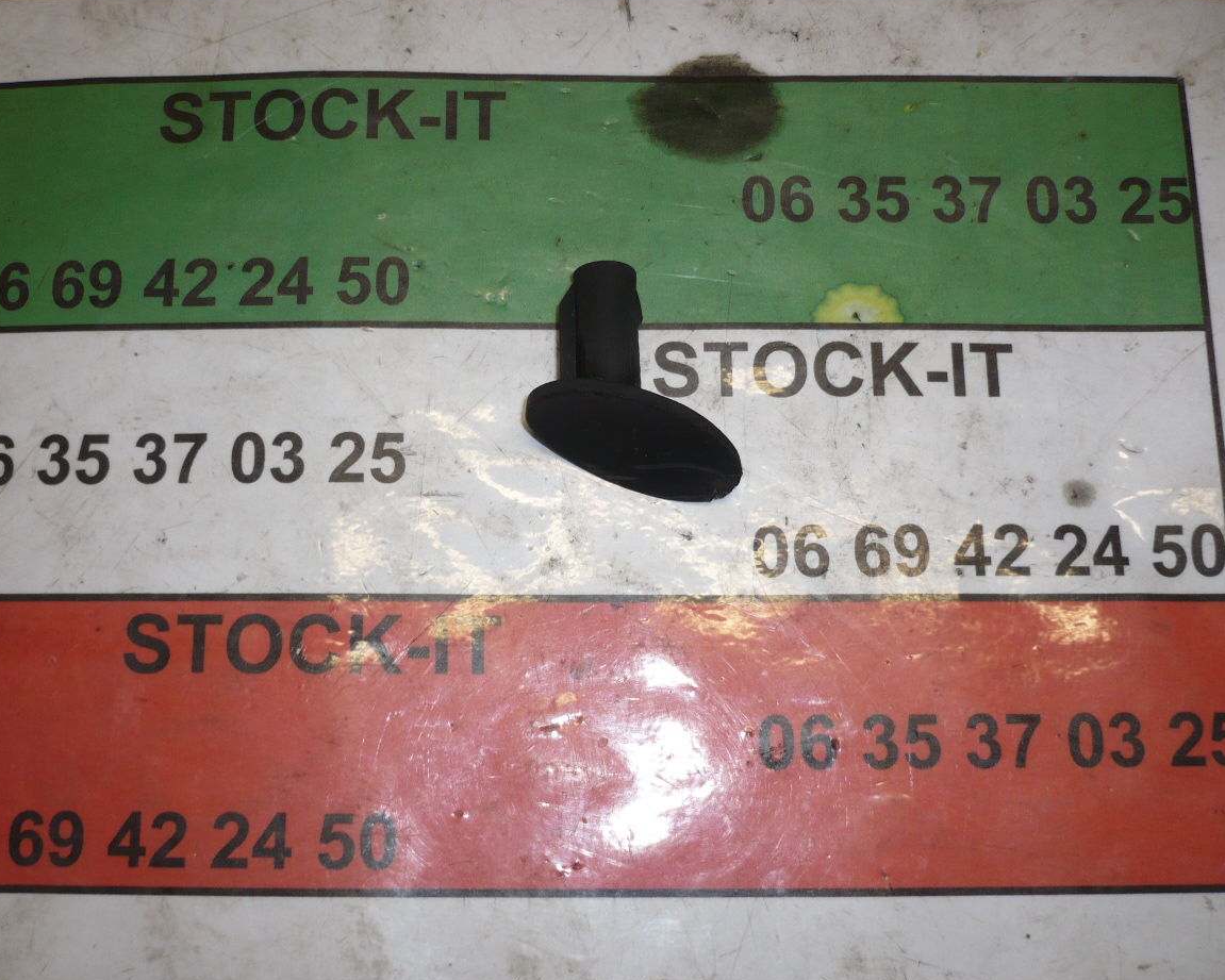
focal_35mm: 38
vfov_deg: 39.2
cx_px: 580
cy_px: 499
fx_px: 1378
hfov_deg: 47.9
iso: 100
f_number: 2.8
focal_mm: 5.8
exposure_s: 1/30
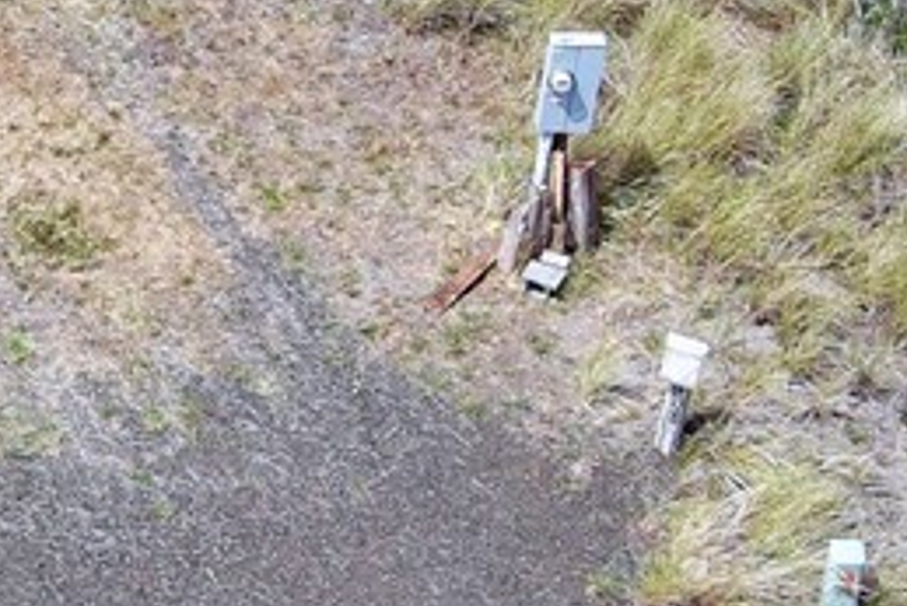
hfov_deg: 10.5
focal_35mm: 190
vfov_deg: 7.2
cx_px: -404
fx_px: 4789
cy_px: -9
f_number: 2.8
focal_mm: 10.57
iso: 100
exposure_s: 1/996
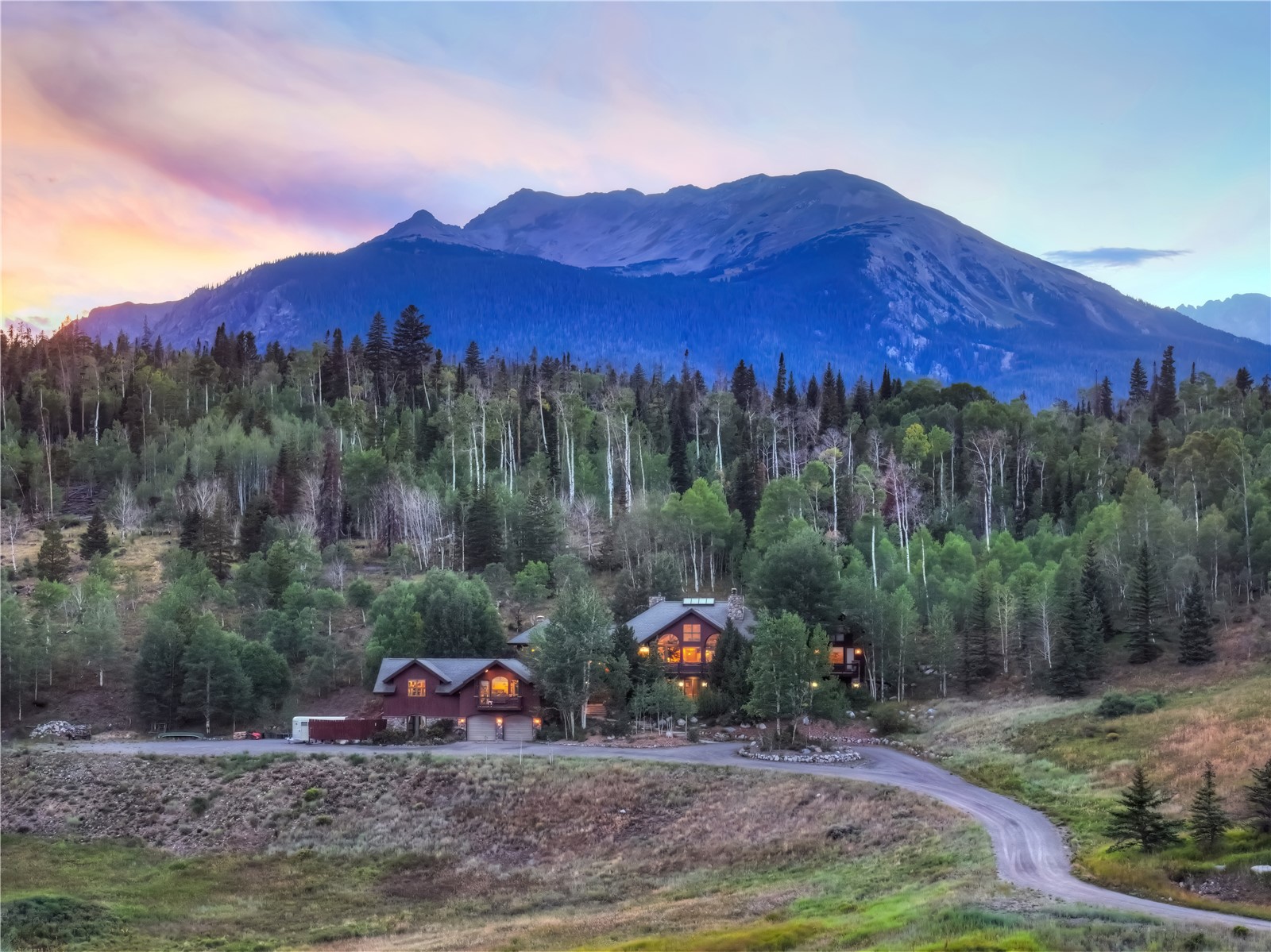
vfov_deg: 21.0
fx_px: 2569
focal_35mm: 70
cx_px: 636
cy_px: 476
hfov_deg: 27.8
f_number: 2.8
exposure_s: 1/15
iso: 190
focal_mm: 19.4
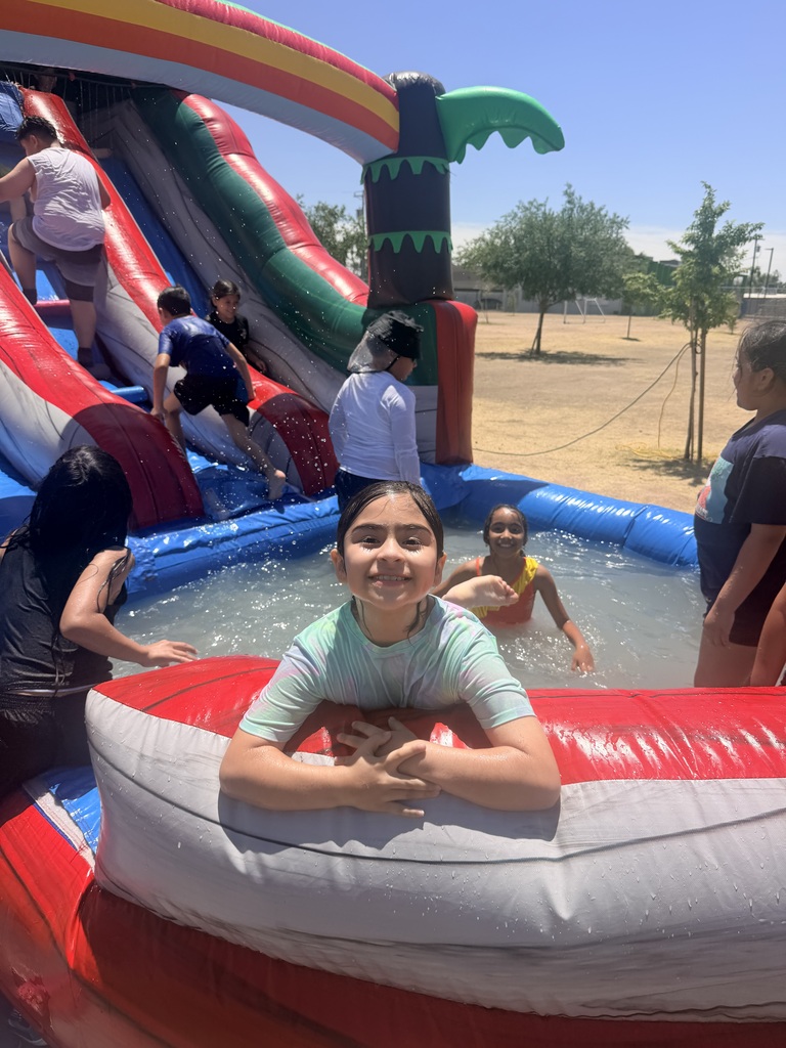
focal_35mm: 24
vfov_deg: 71.6
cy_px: 524
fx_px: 727
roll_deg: -1.0
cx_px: 393
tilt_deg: -16.6
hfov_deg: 56.8
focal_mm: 6.76
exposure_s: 1/4673
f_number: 1.78
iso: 80
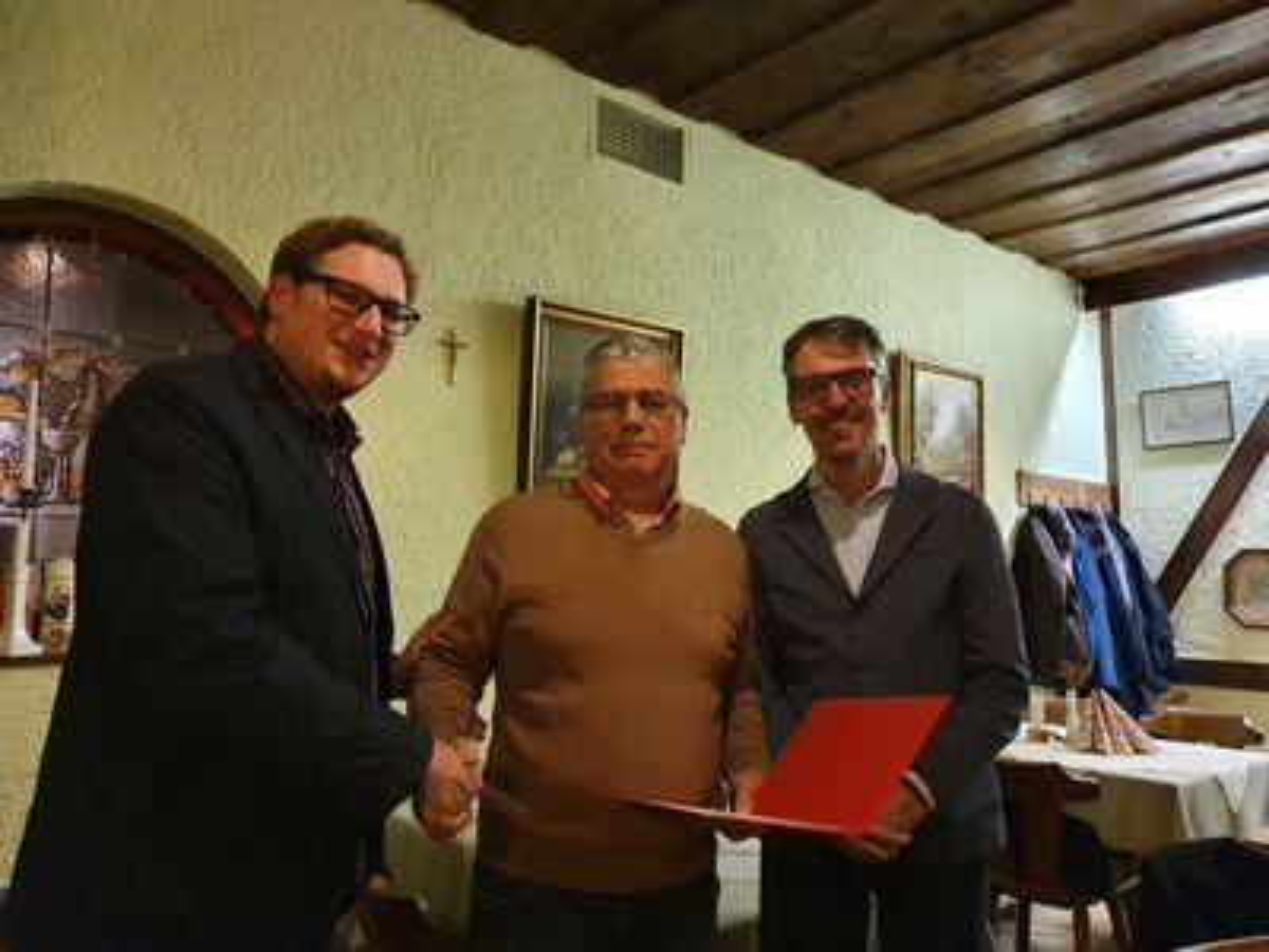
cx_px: 634
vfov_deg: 53.1
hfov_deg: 67.3
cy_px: 476
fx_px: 953
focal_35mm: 26
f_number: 1.5
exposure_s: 1/33
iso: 640
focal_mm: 4.32
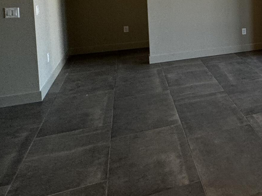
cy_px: -5
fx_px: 363
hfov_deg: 28.7
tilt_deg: -4.6
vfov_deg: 28.2
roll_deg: -0.8
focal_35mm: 48
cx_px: 375
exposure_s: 1/120
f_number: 2.2
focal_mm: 2.22
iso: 80
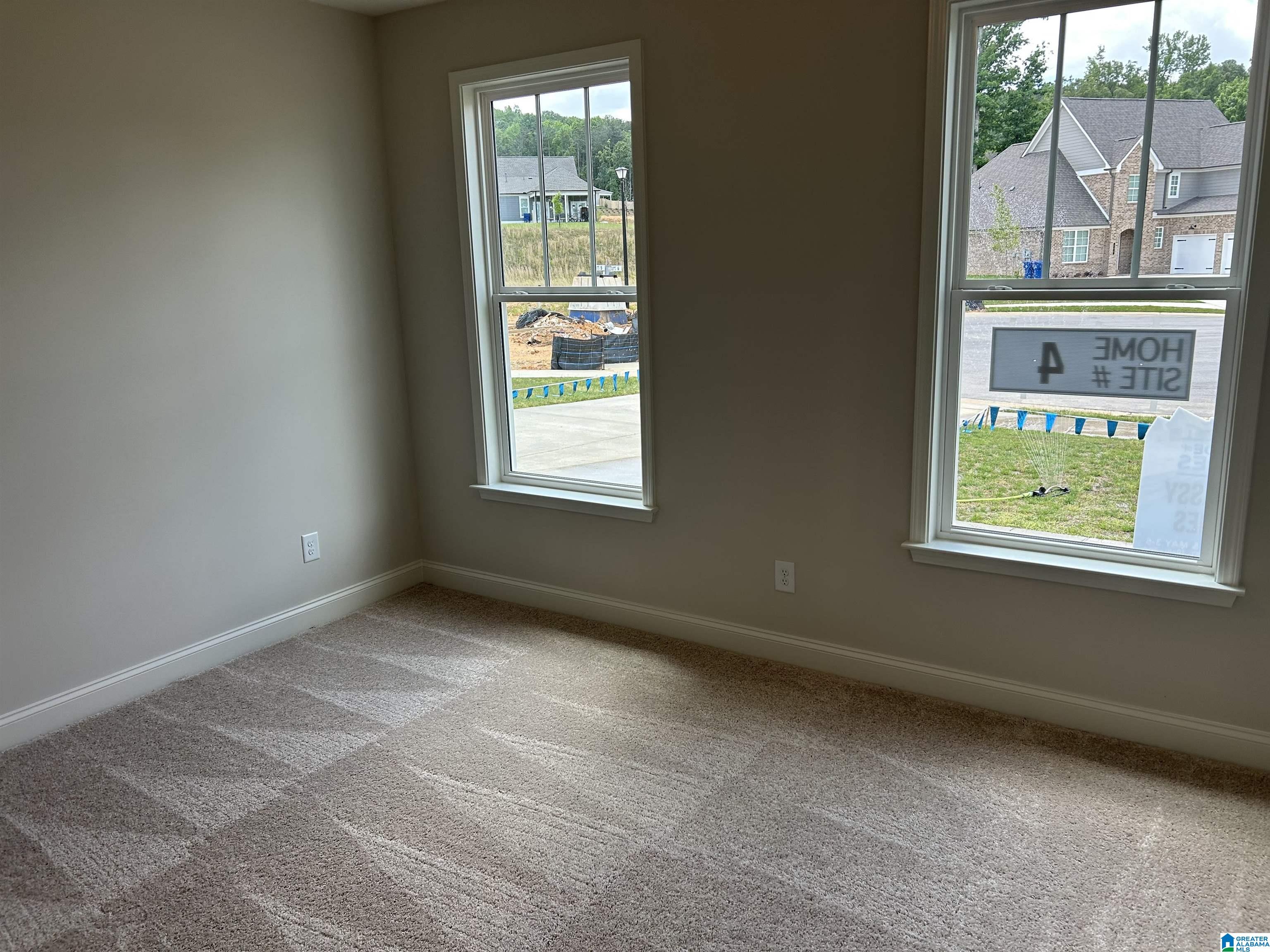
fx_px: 954
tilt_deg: -11.3
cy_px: 476
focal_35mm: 26
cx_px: 635
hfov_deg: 67.3
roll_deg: +2.9
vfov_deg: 53.1
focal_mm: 5.7
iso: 50
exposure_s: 1/401
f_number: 1.5
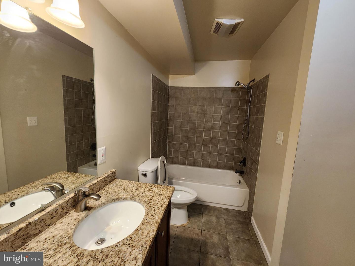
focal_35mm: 13
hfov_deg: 106.2
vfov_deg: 89.9
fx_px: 133
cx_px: 178
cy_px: 133
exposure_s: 1/60
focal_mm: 2.2
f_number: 2.2
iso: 400
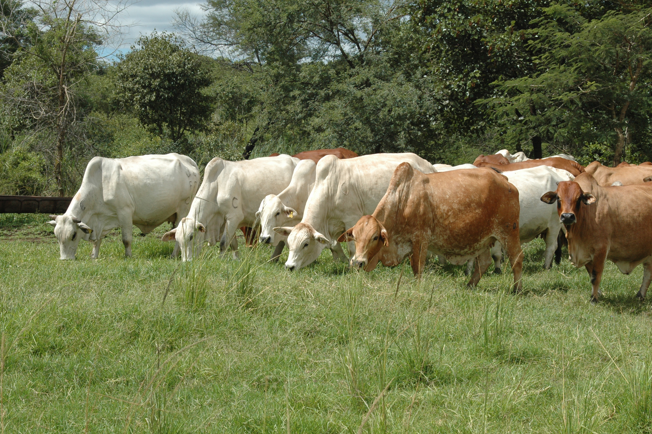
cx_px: 326
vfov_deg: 15.2
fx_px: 1629
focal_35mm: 90
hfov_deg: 22.6
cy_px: 217
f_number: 11
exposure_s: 1/500
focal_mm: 60
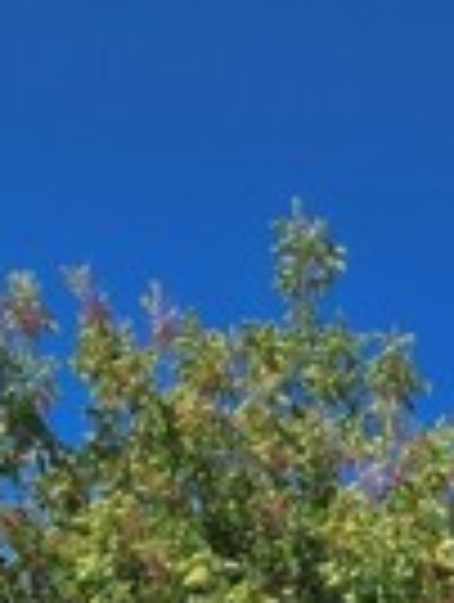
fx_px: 1081
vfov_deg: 17.4
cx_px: 490
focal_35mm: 62
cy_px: 1305
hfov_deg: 22.5
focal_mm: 2.2
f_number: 2.2
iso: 50
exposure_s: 1/2198
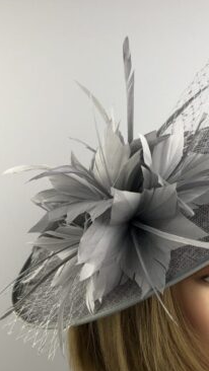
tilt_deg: -5.9
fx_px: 355
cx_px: 162
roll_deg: -0.4
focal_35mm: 36
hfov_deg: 32.1
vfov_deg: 55.3
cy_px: 178
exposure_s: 1/119
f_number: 1.8
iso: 20
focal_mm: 3.99
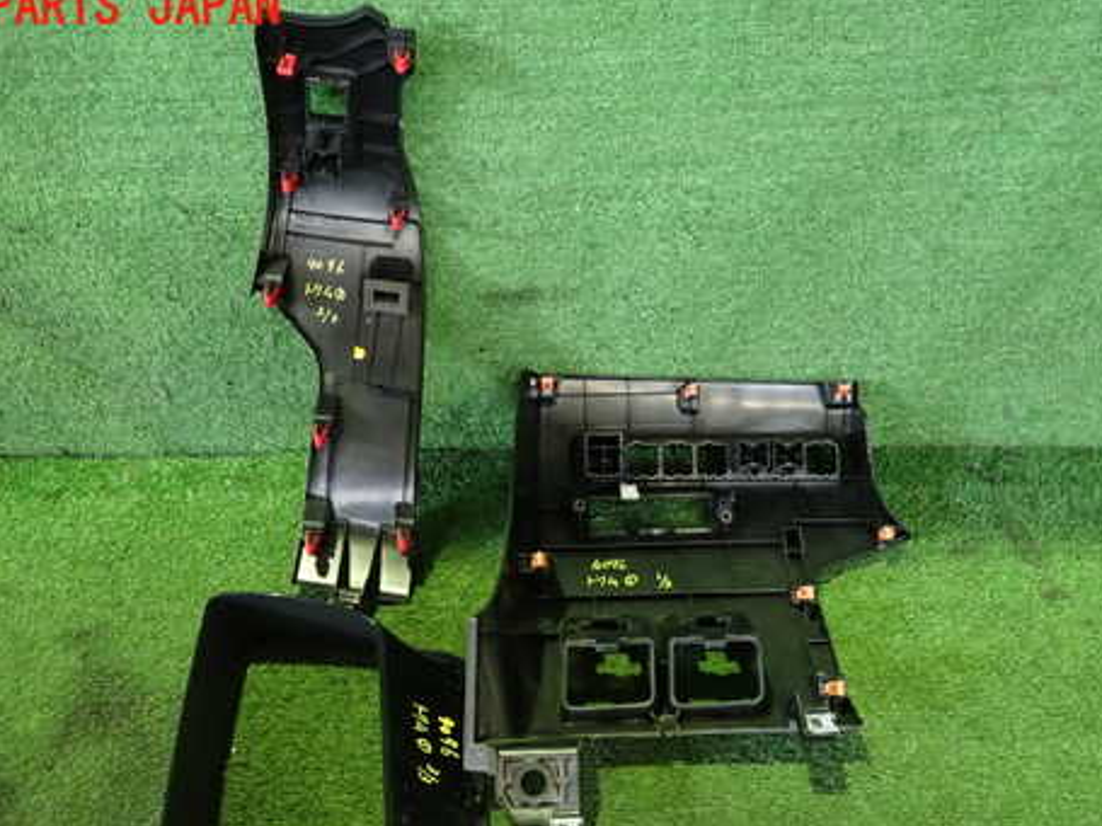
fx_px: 1050
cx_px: 567
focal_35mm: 33
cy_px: 523
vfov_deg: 42.6
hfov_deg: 55.4
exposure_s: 1/25
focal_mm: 4.5
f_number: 2
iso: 800
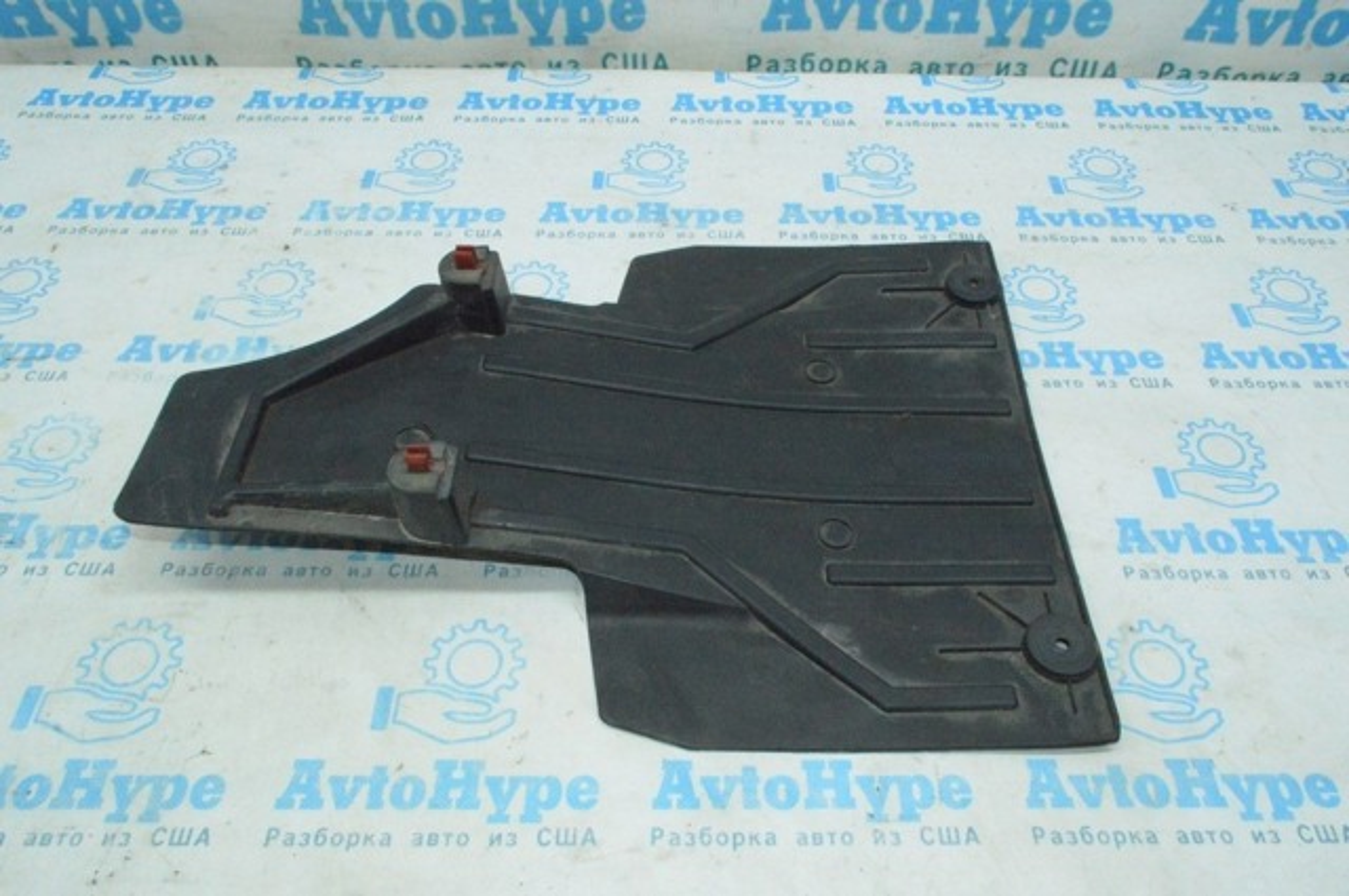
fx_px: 1010
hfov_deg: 67.4
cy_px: 448
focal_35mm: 27
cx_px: 674
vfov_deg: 47.8
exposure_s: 1/60
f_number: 22
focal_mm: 18
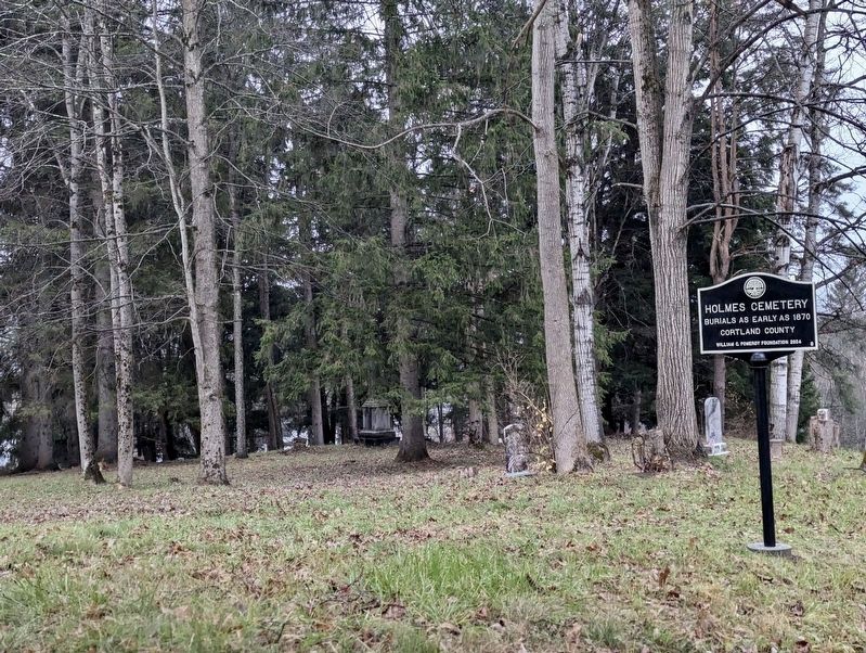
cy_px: 326
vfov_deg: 30.4
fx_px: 1203
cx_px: 433
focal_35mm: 48
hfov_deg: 39.6
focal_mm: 6.81
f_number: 1.85
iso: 738
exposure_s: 1/99.9
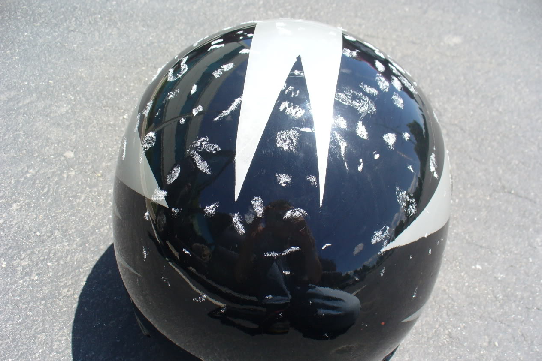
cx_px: 274
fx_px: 587
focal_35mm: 39
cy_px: 202
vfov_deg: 34.2
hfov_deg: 49.6
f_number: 5.6
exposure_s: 1/160
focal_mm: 6.1
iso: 80
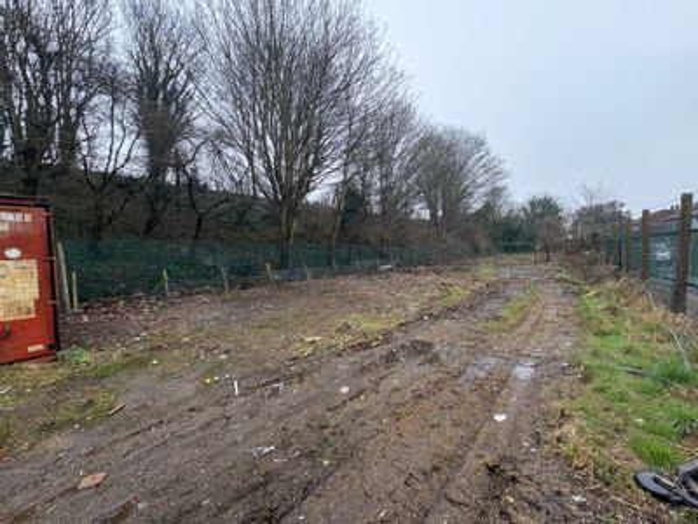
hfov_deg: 102.1
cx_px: 349
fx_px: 282
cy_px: 262
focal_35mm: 14
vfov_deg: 85.7
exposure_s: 1/128
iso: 80
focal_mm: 2.22
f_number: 2.2
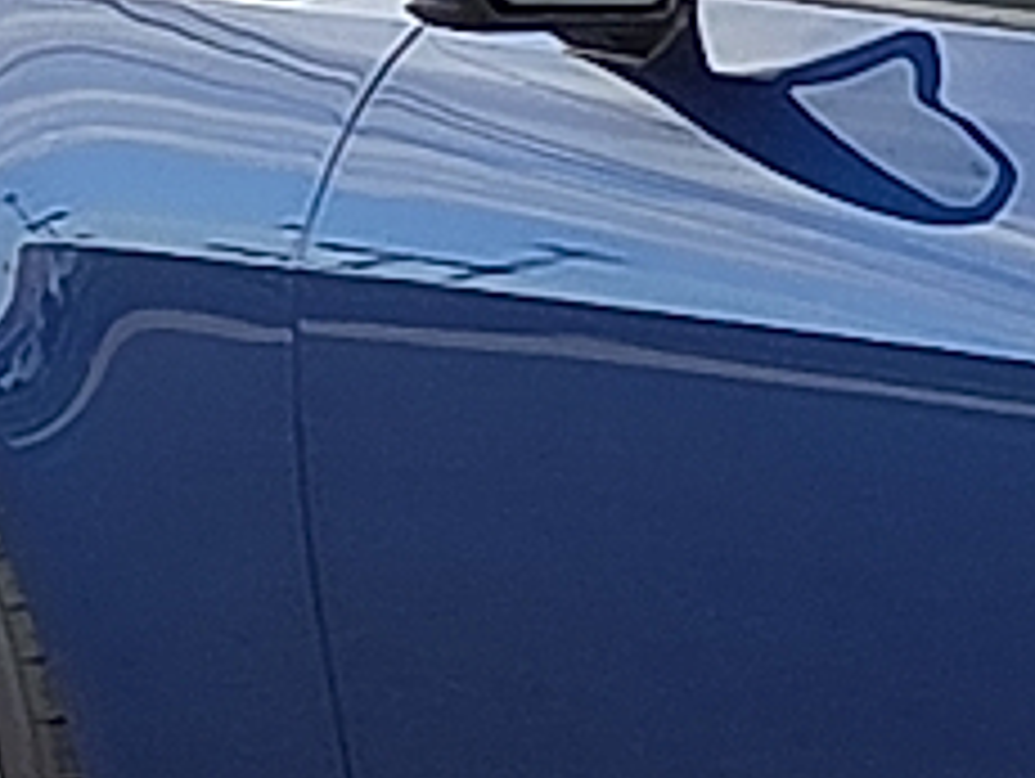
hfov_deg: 6.4
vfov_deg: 5.1
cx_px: 2790
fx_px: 8740
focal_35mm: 292
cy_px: 751
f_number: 1.8
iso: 76
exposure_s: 1/1111
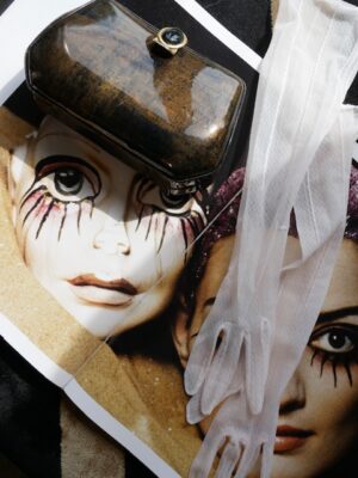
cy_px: 239
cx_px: 179
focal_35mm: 40
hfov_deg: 36.0
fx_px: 552
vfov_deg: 46.8
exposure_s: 1/200
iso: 200
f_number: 6.3
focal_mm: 20
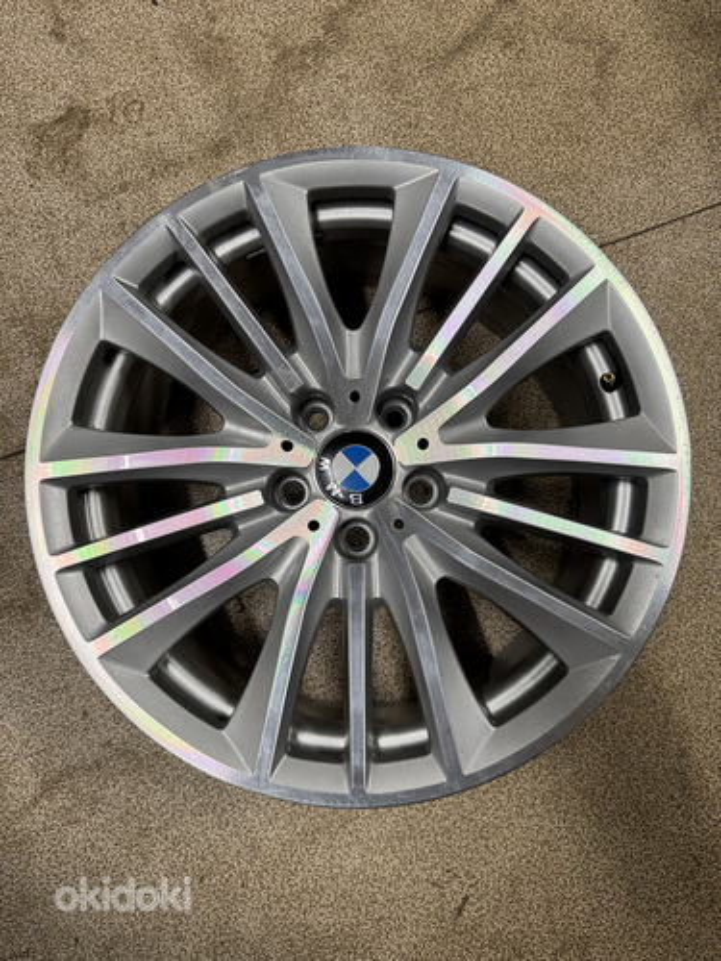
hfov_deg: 56.8
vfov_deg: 71.6
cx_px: 360
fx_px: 667
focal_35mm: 24
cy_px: 480
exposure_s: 1/121
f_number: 1.78
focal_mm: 6.76
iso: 160
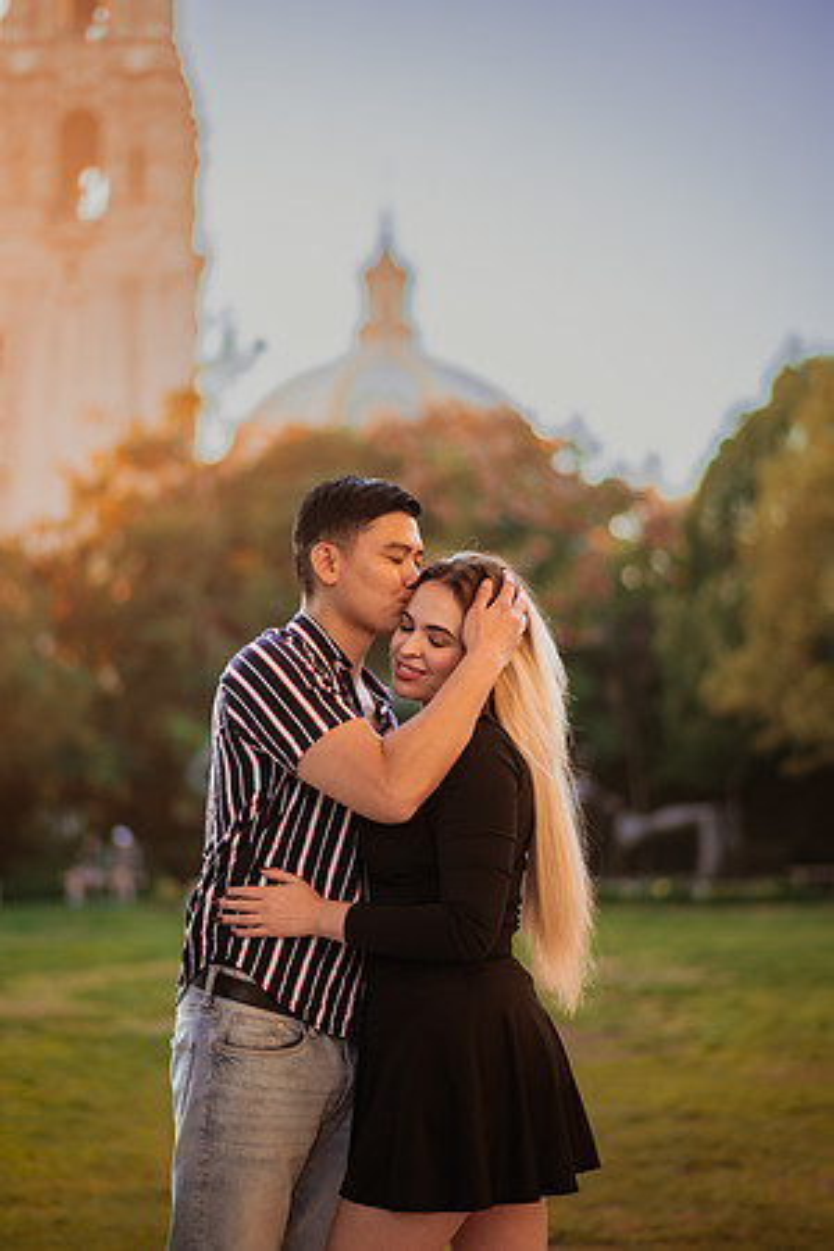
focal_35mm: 58
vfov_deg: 34.5
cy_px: 626
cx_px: 417
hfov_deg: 23.4
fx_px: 2015
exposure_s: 1/640
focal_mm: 58
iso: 100
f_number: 1.4
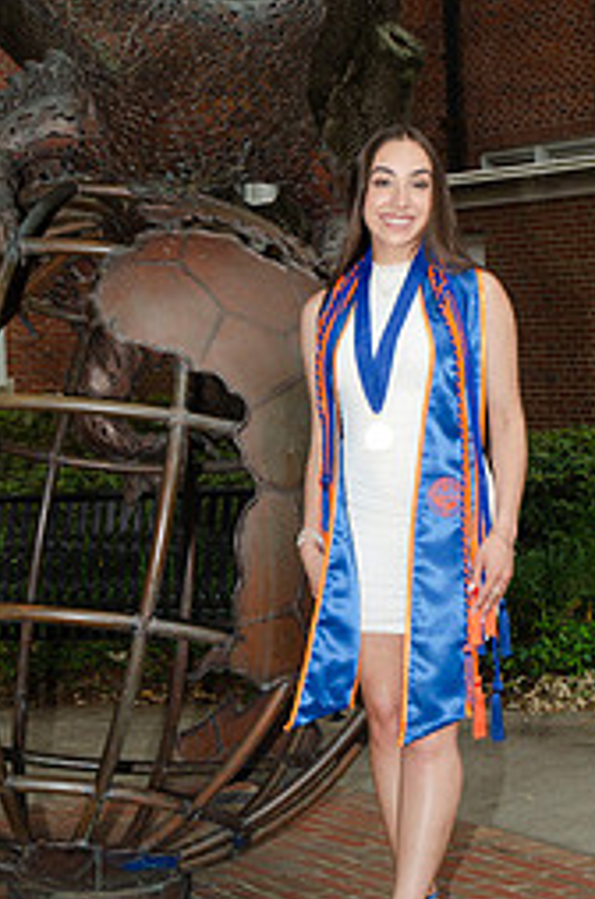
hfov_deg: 14.6
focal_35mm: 93
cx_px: 181
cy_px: 343
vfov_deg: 21.9
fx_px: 2318
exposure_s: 1/250
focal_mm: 35
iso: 100
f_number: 5.6
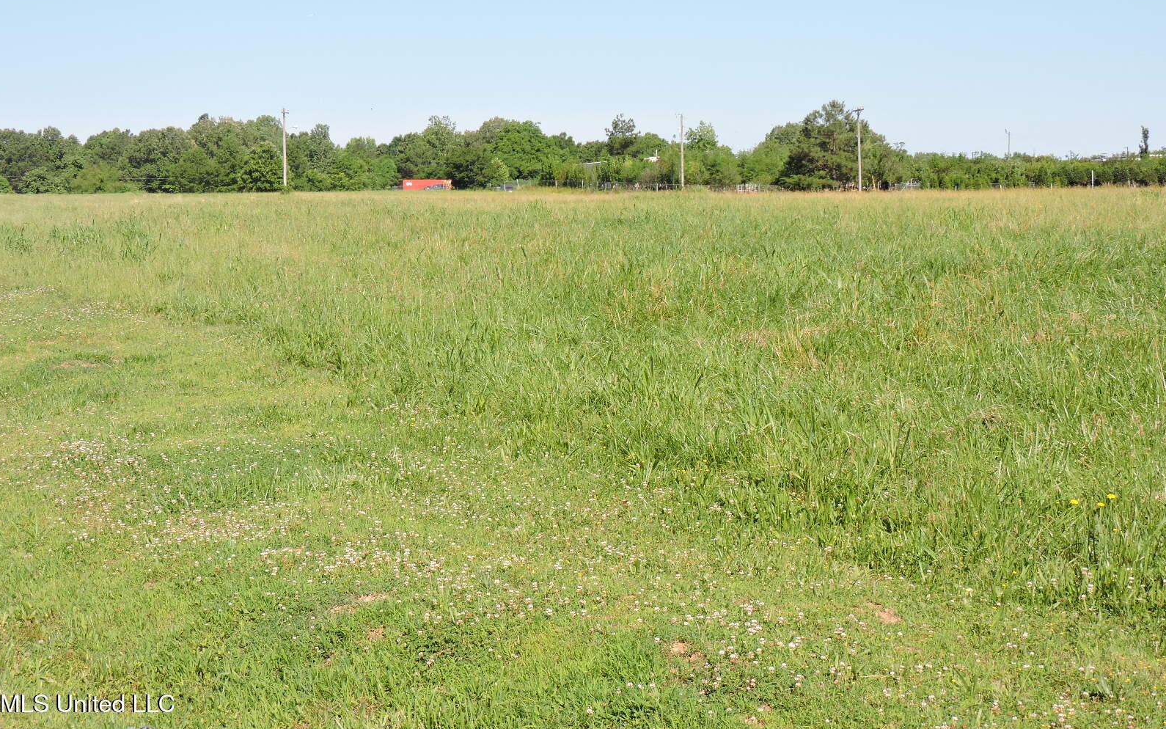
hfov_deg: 32.0
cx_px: 582
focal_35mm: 64
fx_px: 2034
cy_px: 303
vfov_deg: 20.3
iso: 100
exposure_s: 1/640
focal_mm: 10.7
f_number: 3.7
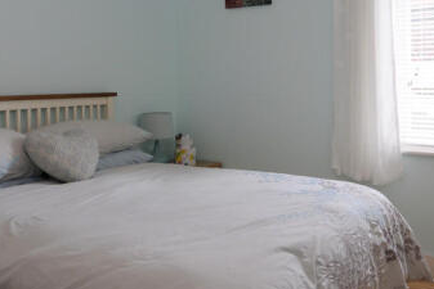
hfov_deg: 54.2
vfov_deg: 37.0
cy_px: 74
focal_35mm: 35
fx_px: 422
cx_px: 246
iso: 200
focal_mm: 12
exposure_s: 1/10
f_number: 10
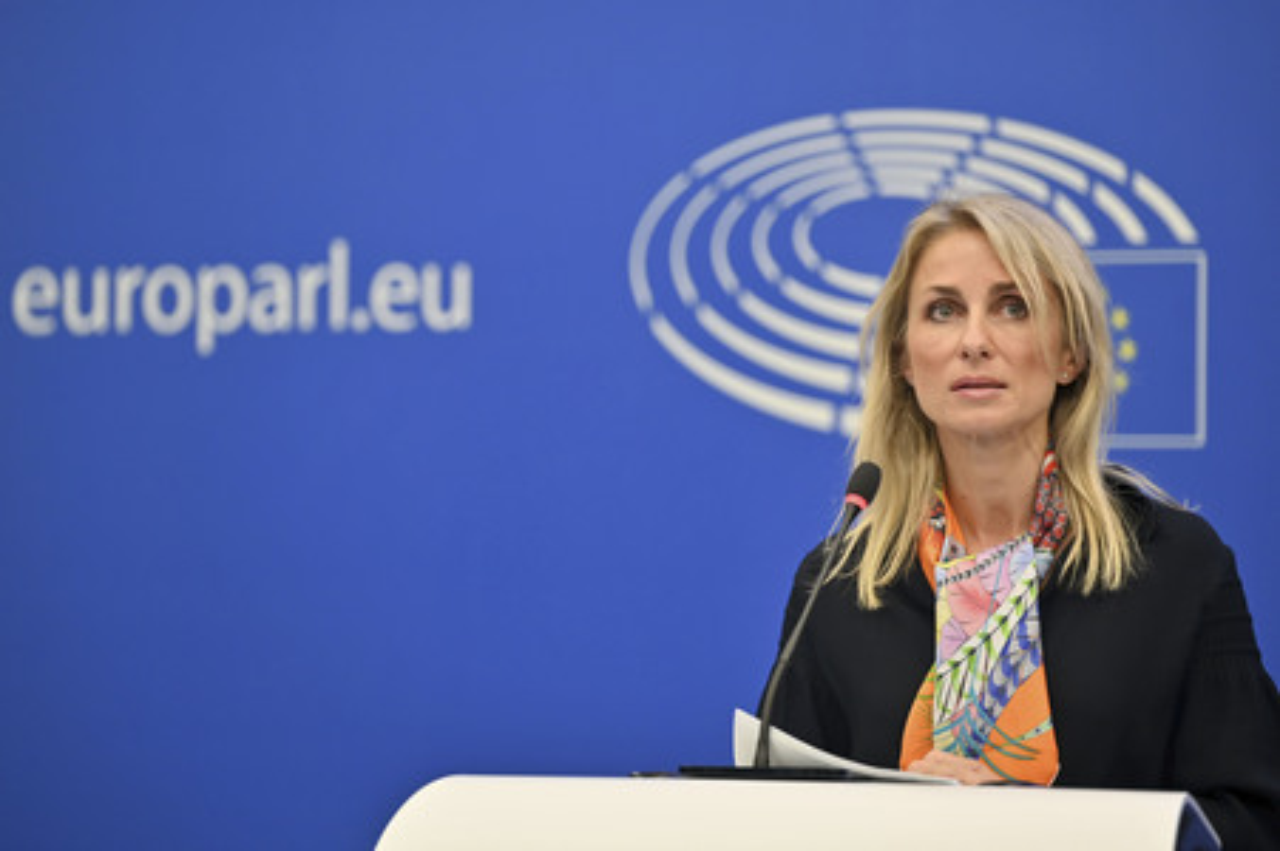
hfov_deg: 12.8
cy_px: 426
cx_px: 640
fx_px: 5685
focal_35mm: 160
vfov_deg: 8.6
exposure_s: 1/100
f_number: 2.8
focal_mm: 160
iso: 400
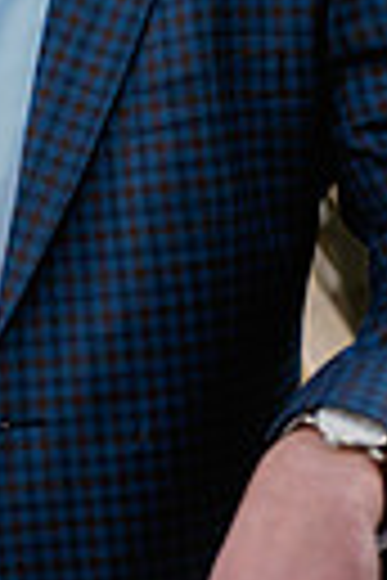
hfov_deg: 7.7
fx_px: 2822
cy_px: 166
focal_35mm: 175
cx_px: -202
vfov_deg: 11.7
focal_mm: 50
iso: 640
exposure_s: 1/800
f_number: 2
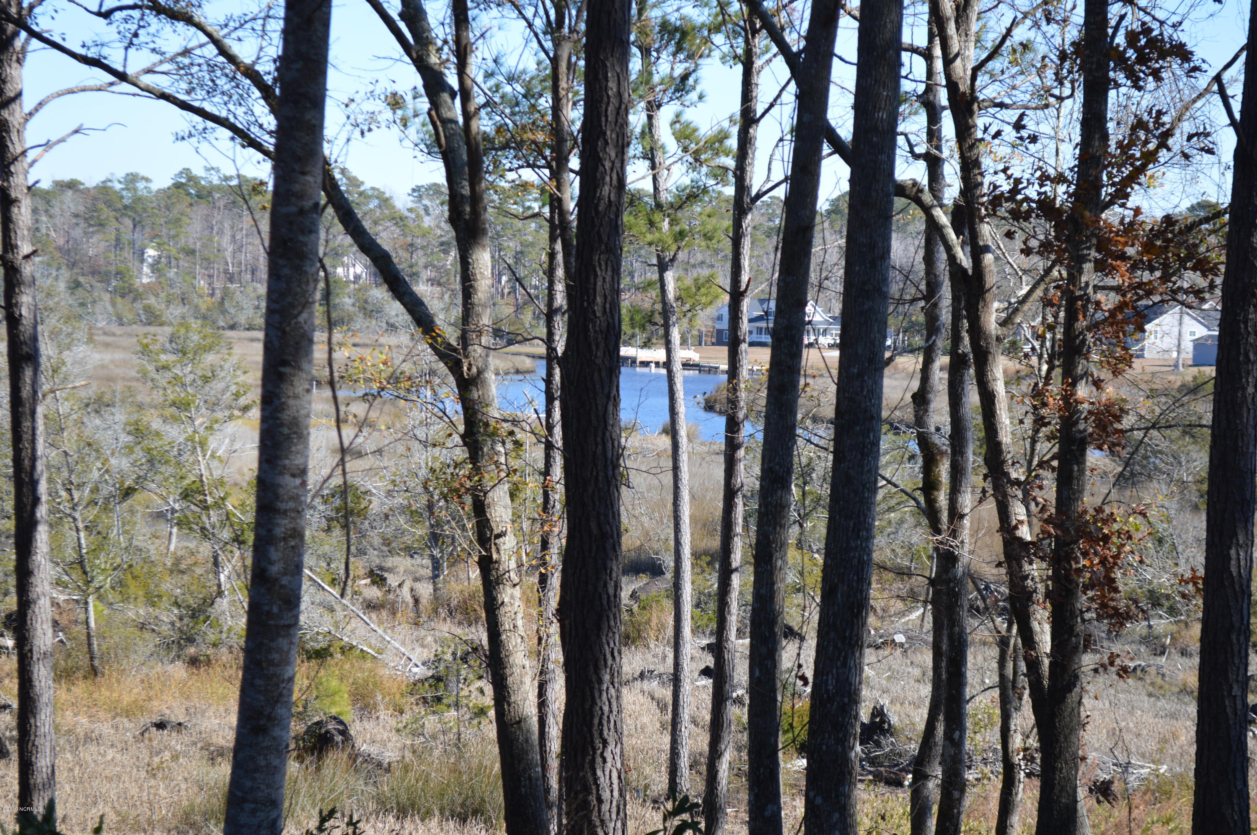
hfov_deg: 24.6
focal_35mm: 82
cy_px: 418
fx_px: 2878
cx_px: 628
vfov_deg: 16.5
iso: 100
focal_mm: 55
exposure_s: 1/160
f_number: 6.3
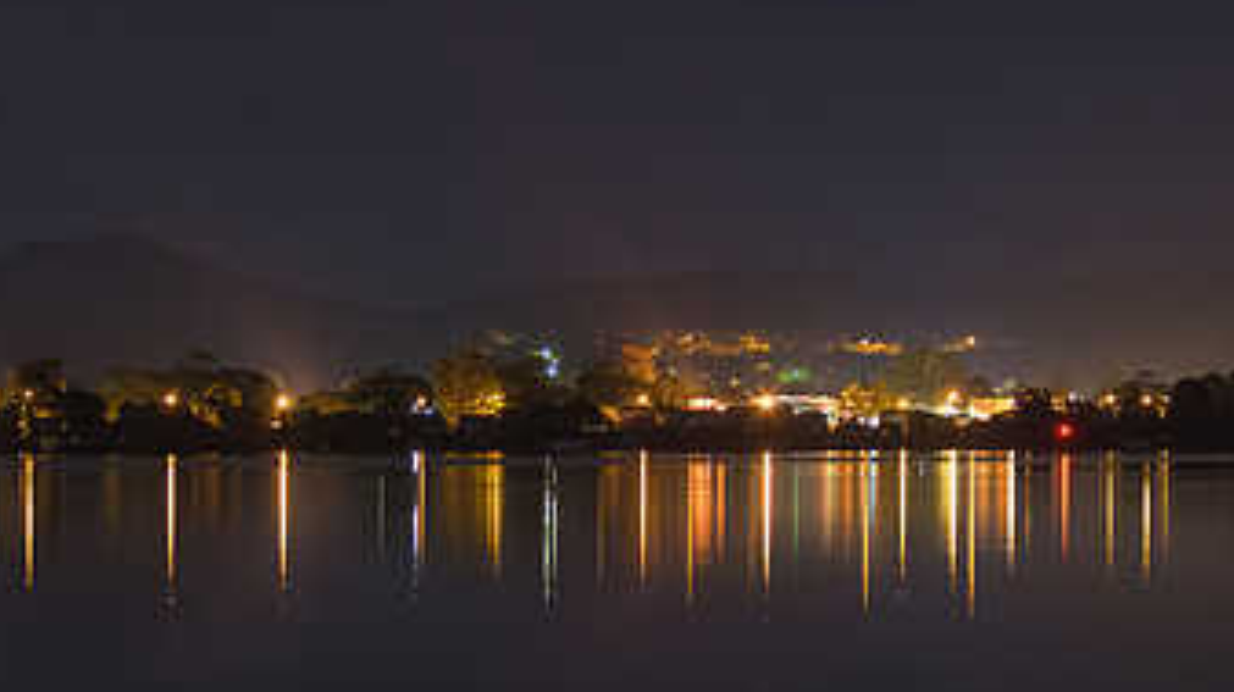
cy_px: 406
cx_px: 505
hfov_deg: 14.1
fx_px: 5003
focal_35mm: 153
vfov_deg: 7.9
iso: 800
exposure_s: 15
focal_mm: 55
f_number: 4.5
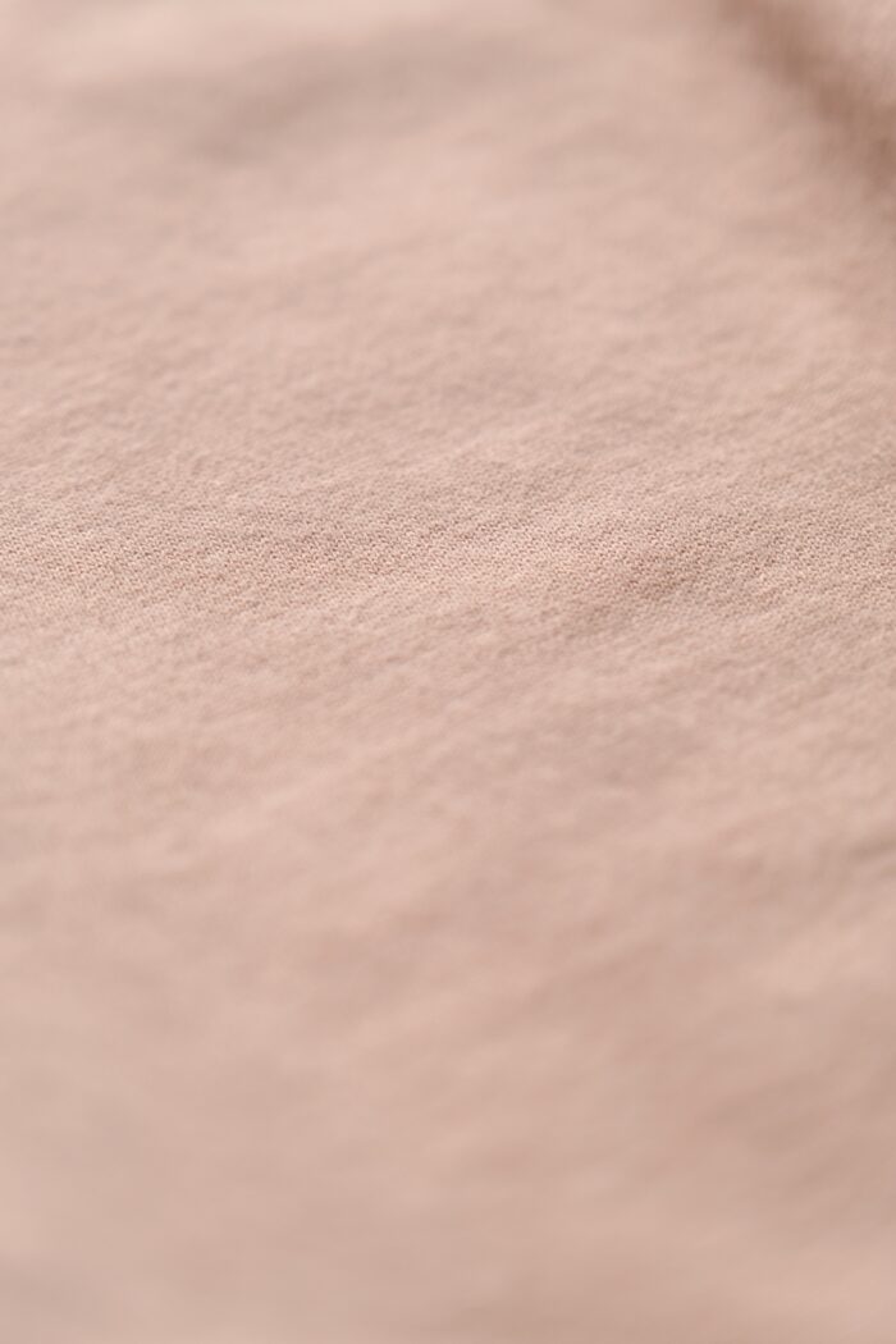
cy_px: 672
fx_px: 4480
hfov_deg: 11.4
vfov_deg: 17.1
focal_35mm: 120
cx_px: 448
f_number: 4
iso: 160
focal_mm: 80
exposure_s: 1/500
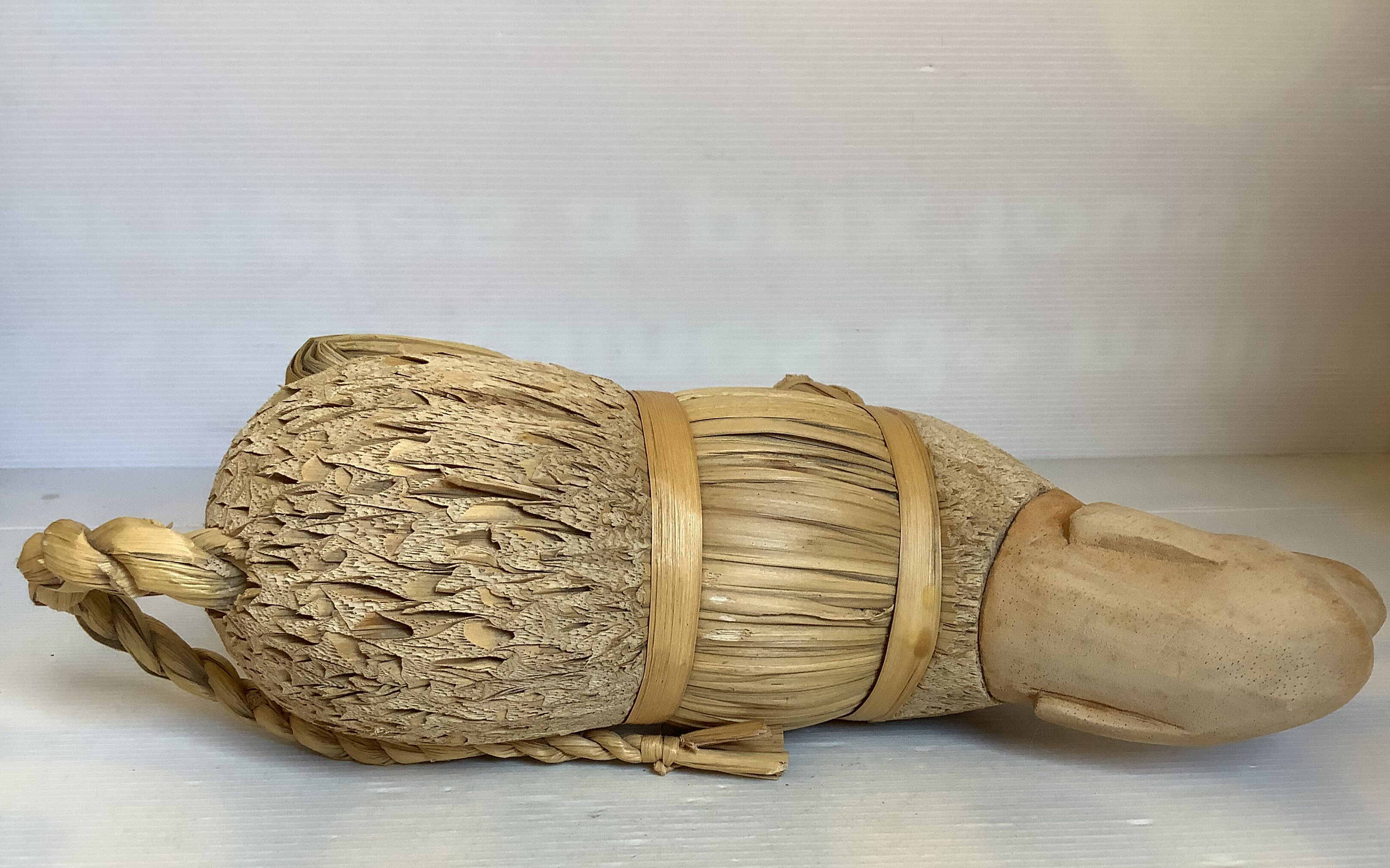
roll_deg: +0.6
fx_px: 1250
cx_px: 695
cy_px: 521
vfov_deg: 38.2
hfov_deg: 58.1
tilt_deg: -15.9
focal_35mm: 33
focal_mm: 3.3
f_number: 2.4
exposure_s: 1/50
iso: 80
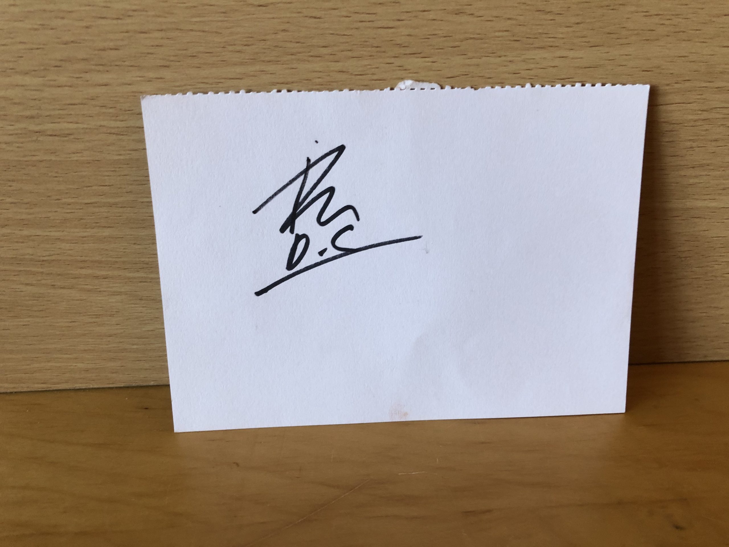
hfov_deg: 63.4
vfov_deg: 49.7
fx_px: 590
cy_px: 274
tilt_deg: -28.2
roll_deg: -0.1
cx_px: 364
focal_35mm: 28
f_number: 1.8
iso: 50
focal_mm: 3.99
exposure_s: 1/15
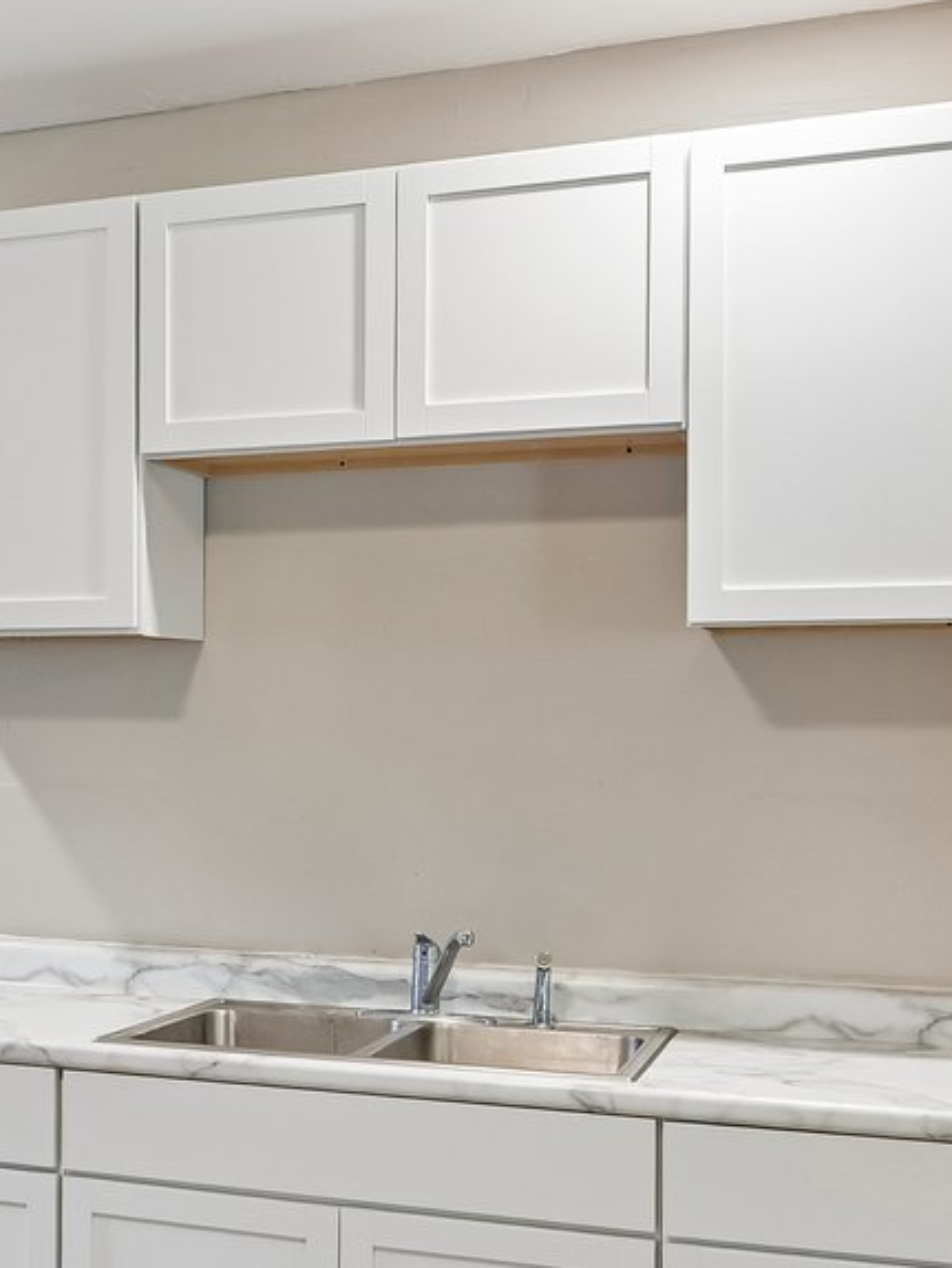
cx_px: 163
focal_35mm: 48
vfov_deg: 39.5
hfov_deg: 29.5
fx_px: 1759
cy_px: 743
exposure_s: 1/10
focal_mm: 14
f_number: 8
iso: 400
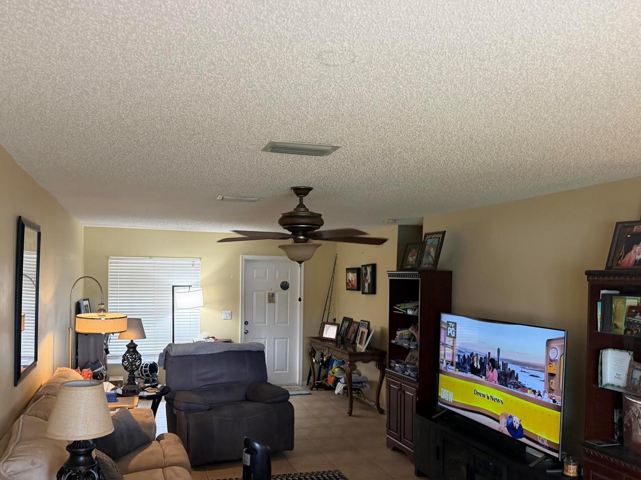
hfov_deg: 61.3
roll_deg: -0.6
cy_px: 287
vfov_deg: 48.0
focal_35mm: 29
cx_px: 270
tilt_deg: -0.8
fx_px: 537
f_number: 1.78
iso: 250
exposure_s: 1/60
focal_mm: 6.76
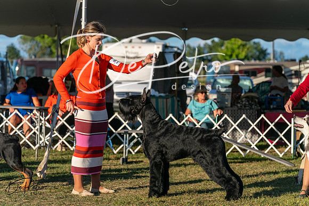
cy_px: 103
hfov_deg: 16.4
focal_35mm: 125
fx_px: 1073
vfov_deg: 11.0
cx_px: 154
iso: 200
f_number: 4.5
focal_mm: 125
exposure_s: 1/1250
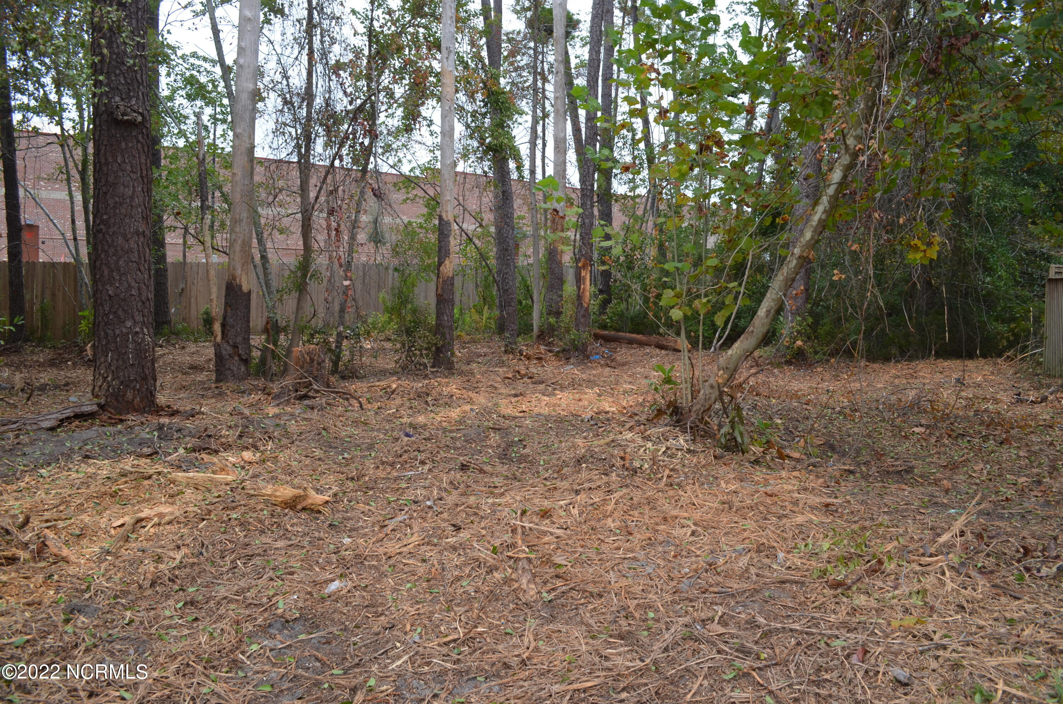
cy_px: 352
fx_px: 796
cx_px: 532
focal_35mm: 27
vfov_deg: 47.7
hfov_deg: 67.5
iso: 200
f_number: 6.3
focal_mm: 18
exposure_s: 1/160
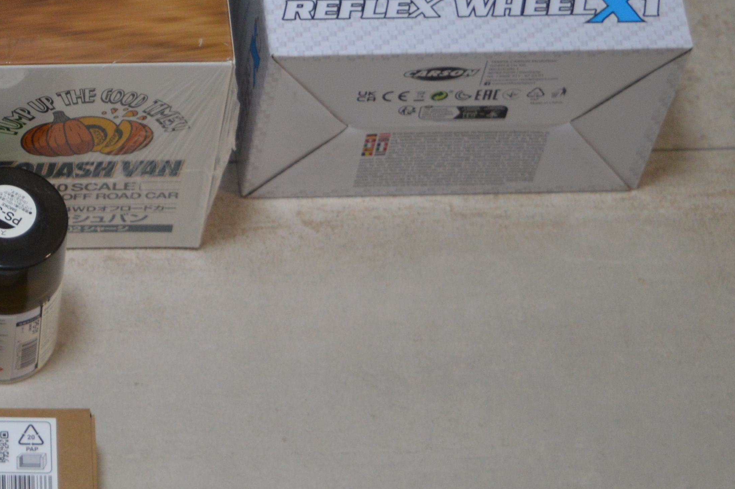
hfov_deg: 14.0
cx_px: -250
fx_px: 2856
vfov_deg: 9.7
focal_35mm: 140
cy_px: 36
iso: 640
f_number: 4.5
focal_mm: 34
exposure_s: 1/15
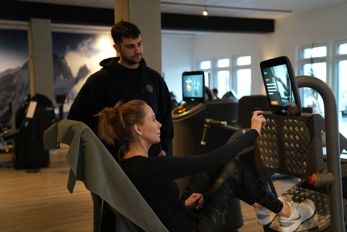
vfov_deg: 28.1
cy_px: 116
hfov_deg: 41.1
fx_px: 463
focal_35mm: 48
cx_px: 174
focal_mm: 48
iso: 1250
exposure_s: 1/50
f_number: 2.8
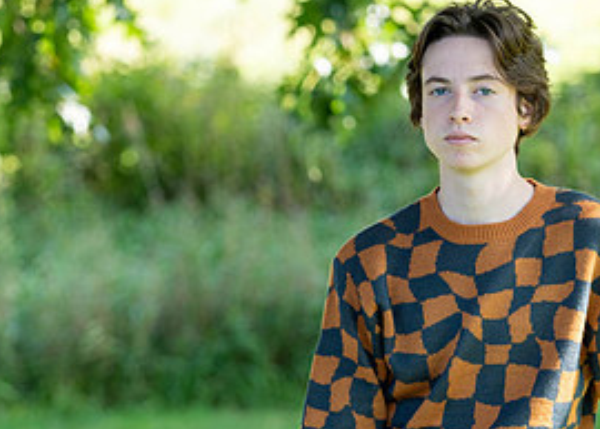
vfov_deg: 6.1
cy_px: 291
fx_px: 4023
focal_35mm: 236
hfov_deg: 8.5
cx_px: 258
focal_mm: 105
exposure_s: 1/500
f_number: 2.8
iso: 250
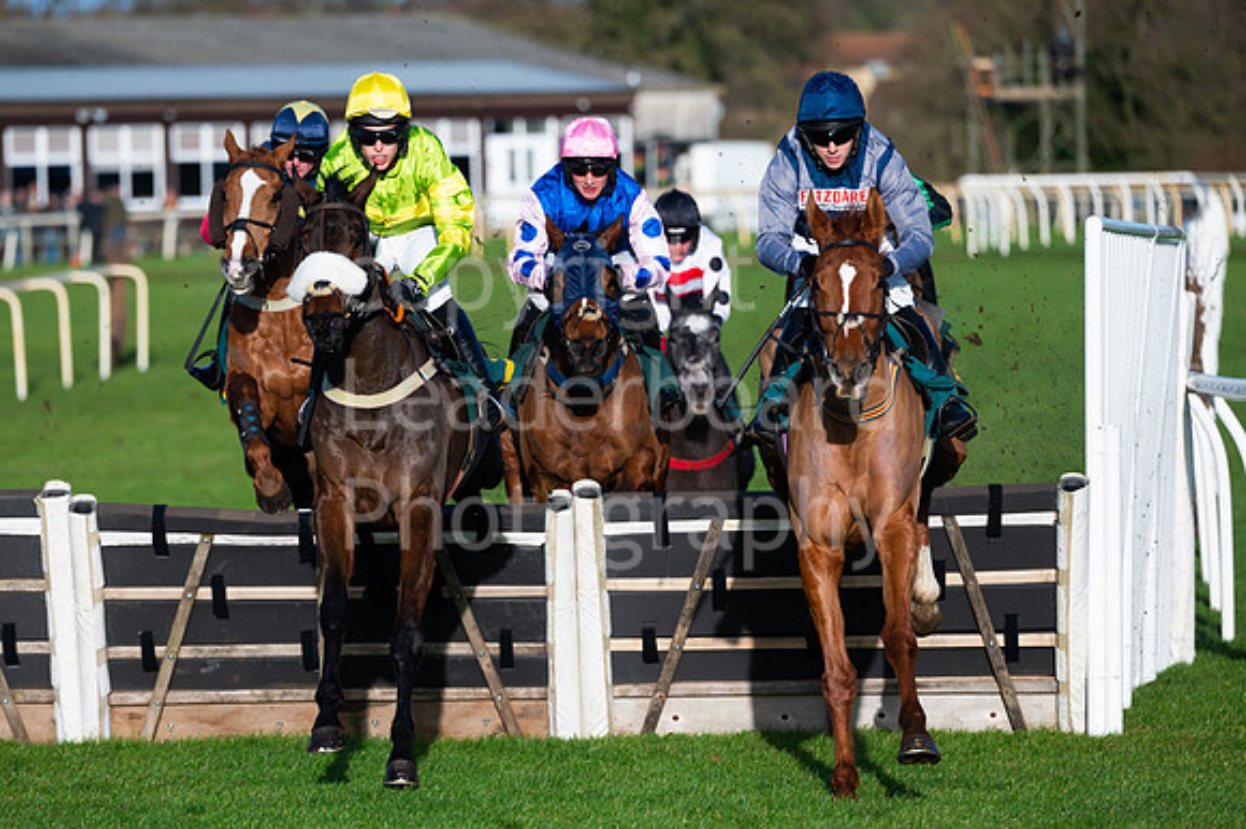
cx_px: 540
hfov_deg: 9.0
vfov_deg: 6.0
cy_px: 385
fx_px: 7919
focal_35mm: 229
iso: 250
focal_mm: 200
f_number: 3.5
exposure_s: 1/5000
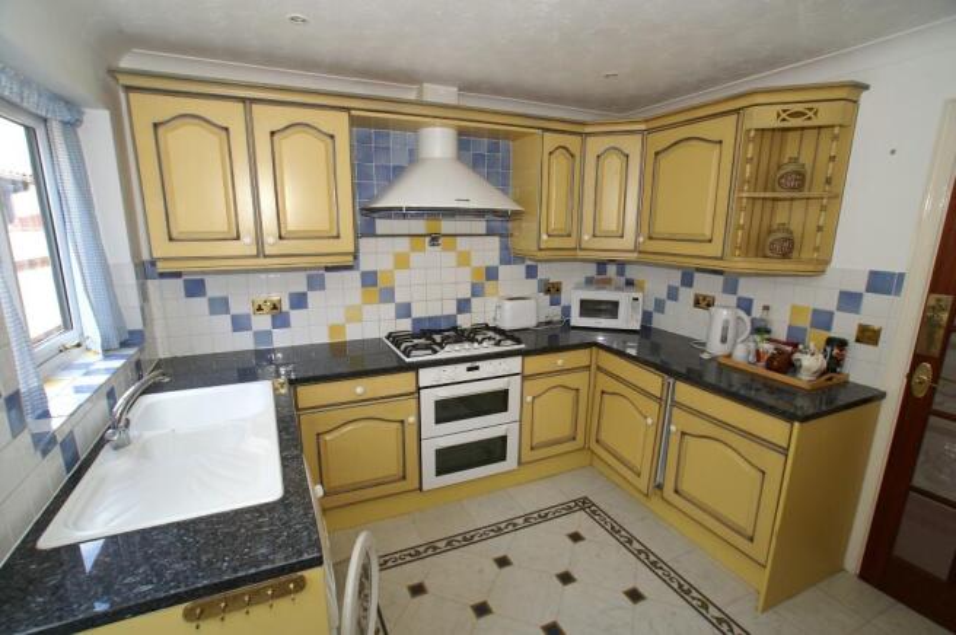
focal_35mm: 16
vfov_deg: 71.9
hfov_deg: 95.0
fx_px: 438
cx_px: 478
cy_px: 318
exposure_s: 1/60
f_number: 4.5
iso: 200
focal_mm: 11
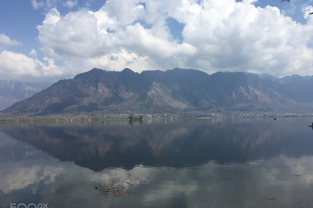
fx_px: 270
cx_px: 159
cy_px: 114
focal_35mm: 31
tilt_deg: +1.6
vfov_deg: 42.3
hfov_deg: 60.3
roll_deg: +0.8
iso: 25
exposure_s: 1/2747
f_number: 2.2
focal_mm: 4.15
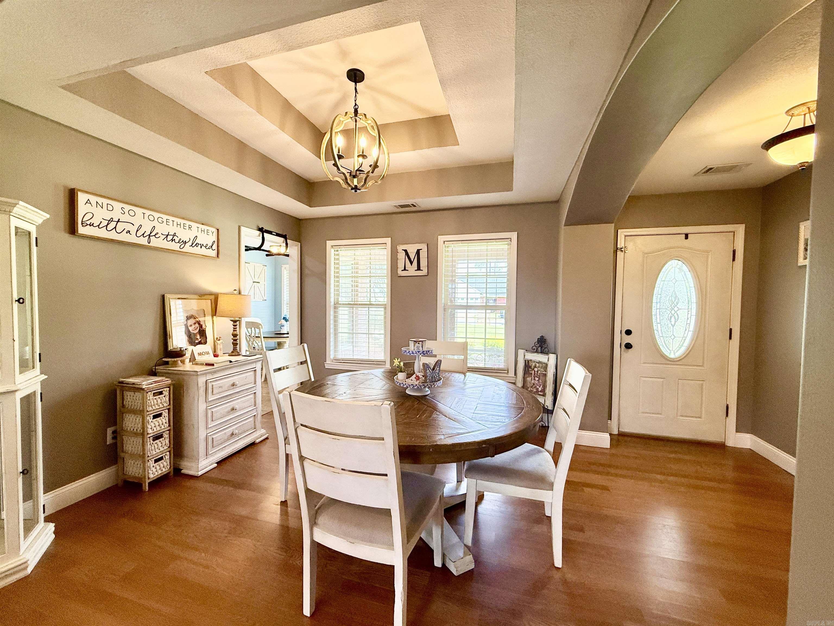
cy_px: 313
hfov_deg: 102.1
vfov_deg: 85.7
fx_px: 337
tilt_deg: -2.5
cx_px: 417
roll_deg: -1.2
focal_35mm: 14
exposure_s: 1/120
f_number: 2.2
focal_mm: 2.22
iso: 160
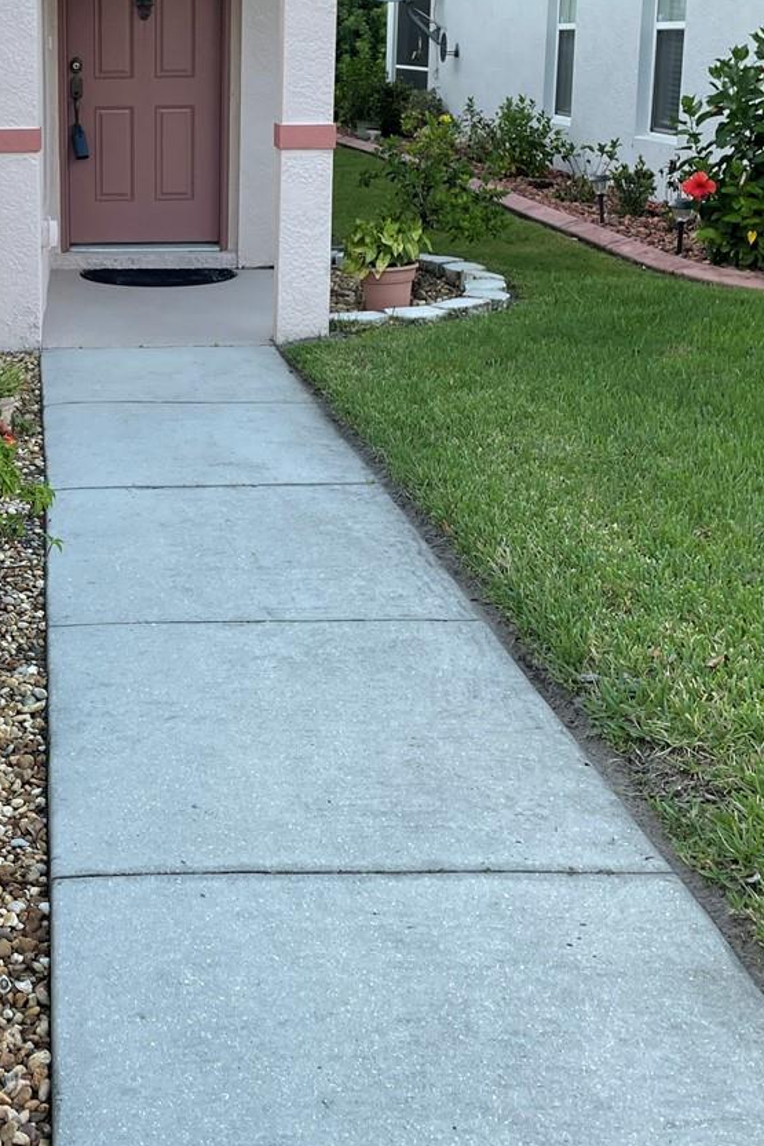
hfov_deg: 25.1
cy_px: 402
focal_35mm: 52
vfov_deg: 37.8
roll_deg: +0.7
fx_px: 1655
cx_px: 51
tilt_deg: -9.3
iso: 32
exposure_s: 1/195
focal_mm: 4.2
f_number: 1.6
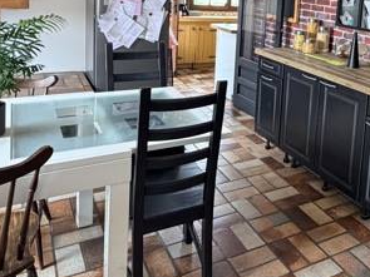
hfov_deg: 46.5
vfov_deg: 35.6
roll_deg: -3.8
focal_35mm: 38
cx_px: 293
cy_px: 30
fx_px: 406
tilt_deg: -5.8
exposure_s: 1/98
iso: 320
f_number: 2.2
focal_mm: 2.22
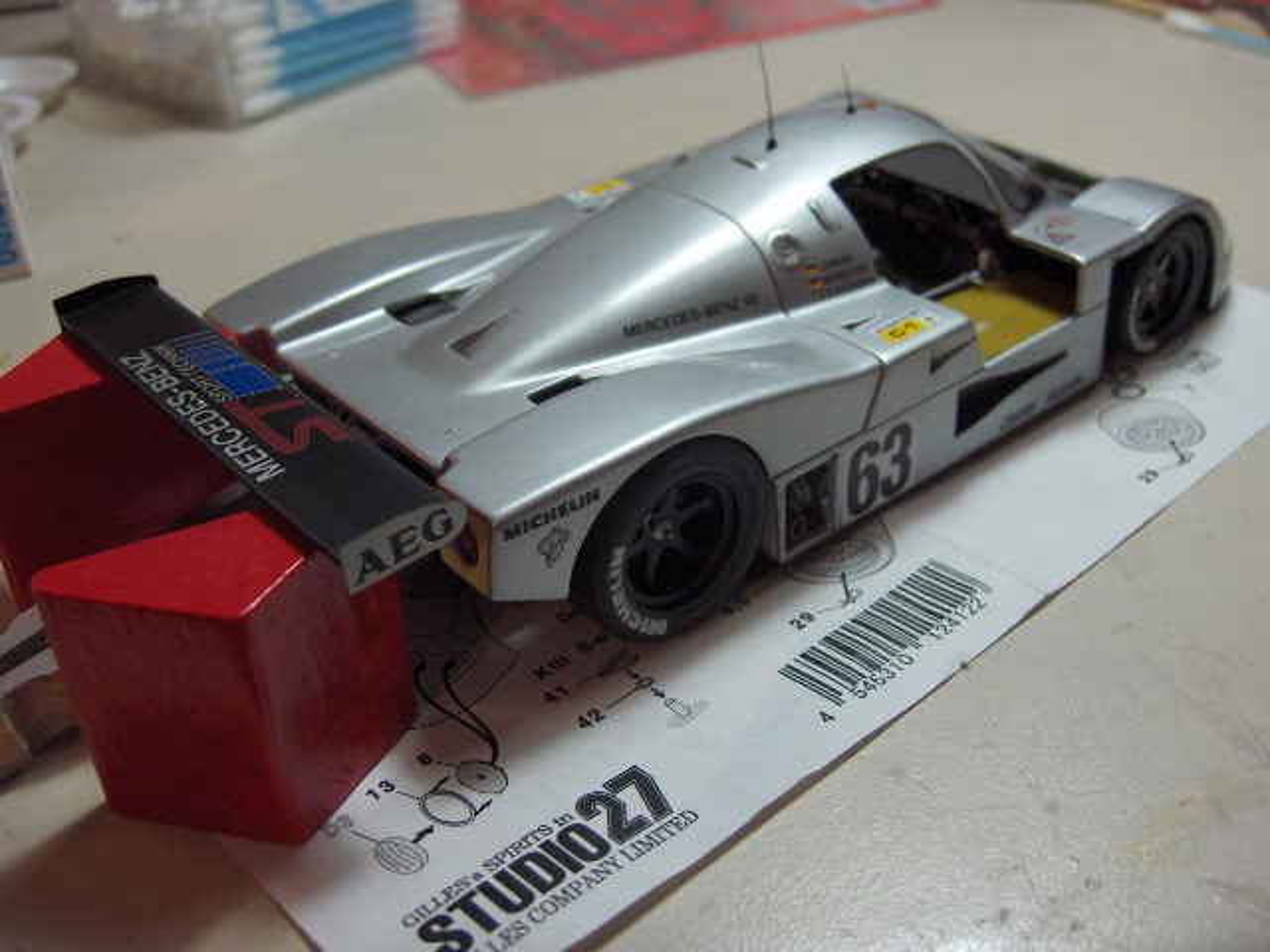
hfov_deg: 47.9
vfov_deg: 36.8
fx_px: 1431
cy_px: 476
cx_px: 635
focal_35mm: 39
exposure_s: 1/124
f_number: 2.8
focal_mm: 8
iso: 160
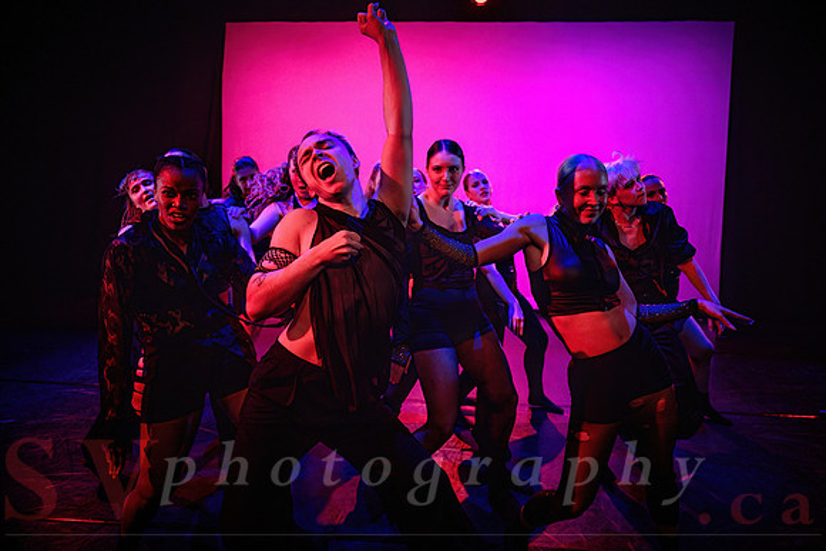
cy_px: 268
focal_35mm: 25
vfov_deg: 51.8
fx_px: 567
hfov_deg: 72.1
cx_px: 401
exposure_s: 1/300
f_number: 2.8
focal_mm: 24
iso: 3200
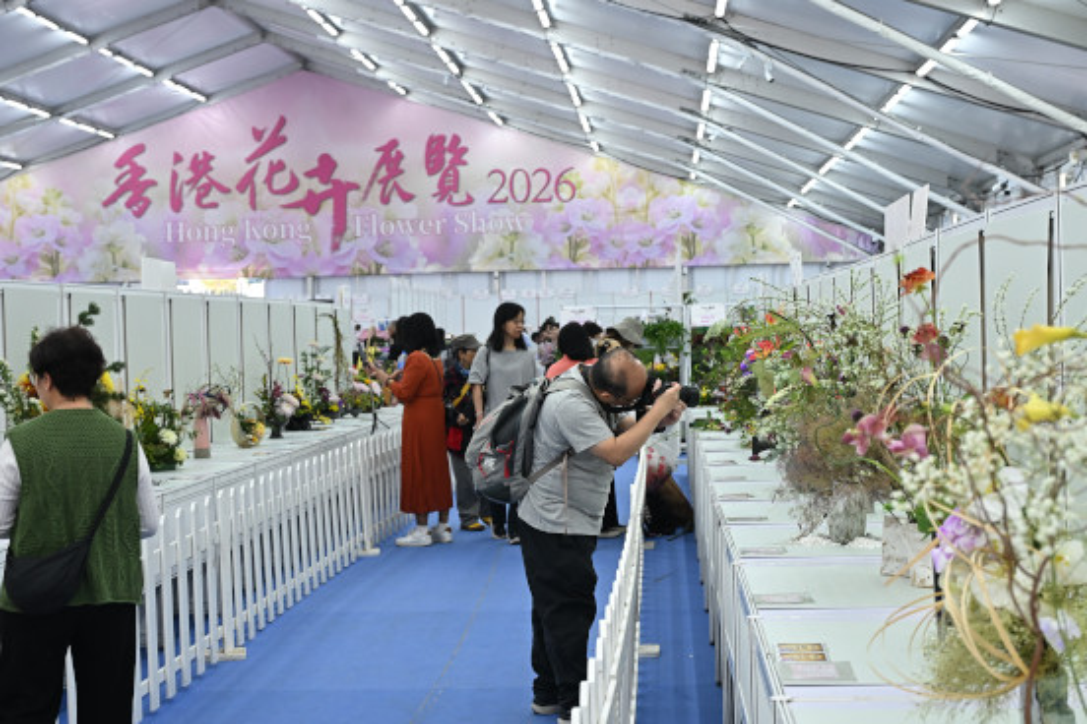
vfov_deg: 23.4
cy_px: 362
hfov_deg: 34.5
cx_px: 544
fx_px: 1751
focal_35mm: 58
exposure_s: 1/125
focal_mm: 58
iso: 1600
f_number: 5.6
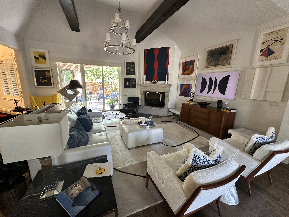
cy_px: 108
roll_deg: -1.8
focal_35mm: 14
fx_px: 117
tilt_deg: -11.8
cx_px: 144
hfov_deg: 102.1
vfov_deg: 85.7
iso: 250
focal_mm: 2.22
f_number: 2.2
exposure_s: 1/60
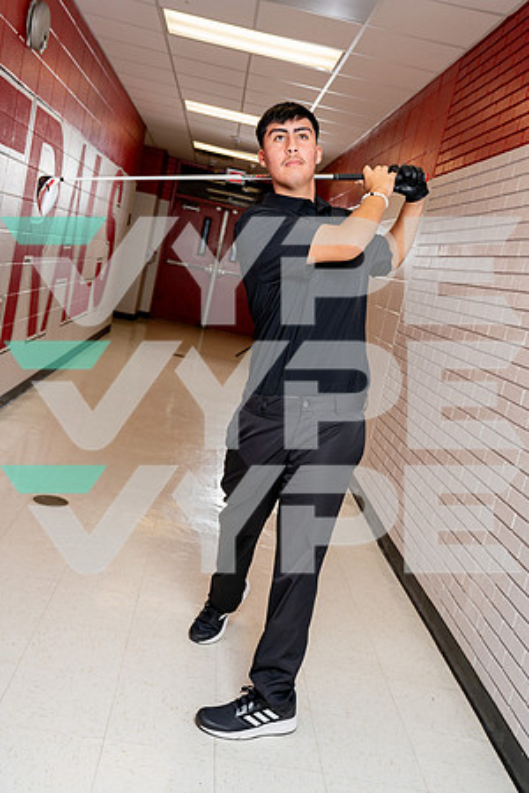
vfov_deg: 53.1
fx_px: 793
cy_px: 396
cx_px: 264
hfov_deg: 36.9
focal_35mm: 36
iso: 250
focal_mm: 36
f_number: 5.6
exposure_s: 1/200
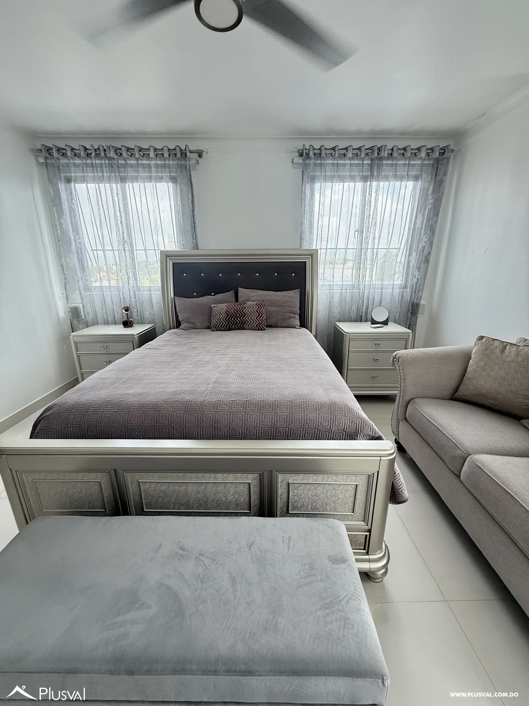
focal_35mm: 14
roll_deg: +0.1
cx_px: 264
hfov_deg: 85.7
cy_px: 353
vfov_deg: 102.1
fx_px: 285
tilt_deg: -16.5
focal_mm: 2.22
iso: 125
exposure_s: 1/99
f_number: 2.2
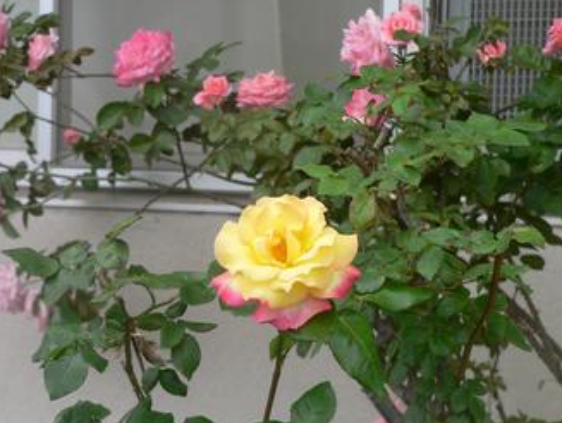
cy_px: 211
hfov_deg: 21.1
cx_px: 268
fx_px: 1512
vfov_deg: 15.9
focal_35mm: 93
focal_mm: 14.5
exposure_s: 1/250
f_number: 4
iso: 80
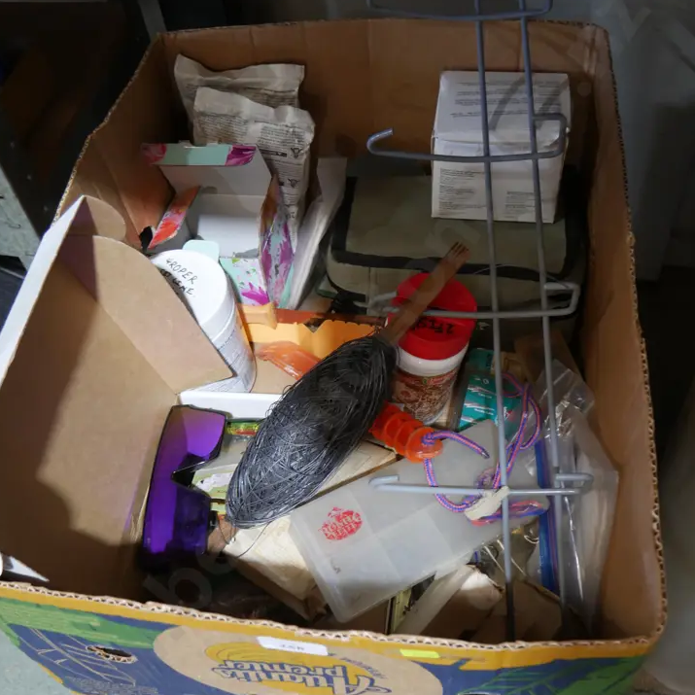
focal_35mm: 38
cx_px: 334
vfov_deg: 43.8
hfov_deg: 43.8
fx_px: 863
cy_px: 396
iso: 640
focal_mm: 15
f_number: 3.6
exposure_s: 1/60
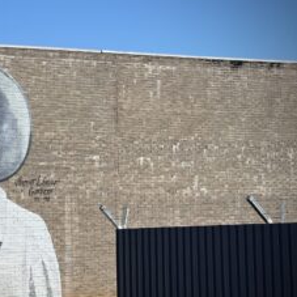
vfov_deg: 14.5
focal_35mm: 120
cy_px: 190
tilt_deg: +3.5
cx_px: 44
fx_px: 1165
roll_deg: +1.1
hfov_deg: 14.4
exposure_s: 1/727
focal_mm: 9
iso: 32
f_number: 2.8
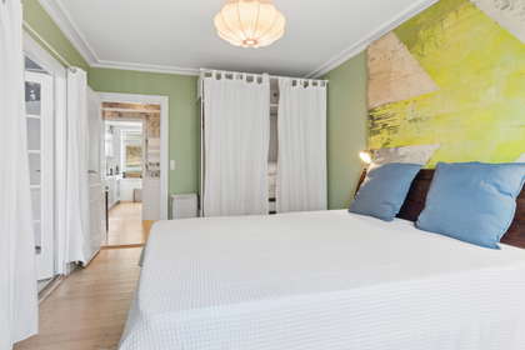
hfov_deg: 85.4
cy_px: 175
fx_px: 284
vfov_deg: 63.2
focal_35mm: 20
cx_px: 262
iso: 200
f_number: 9
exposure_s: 1/6
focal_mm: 13
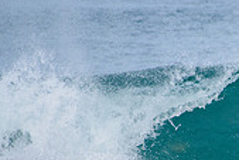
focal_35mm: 1713
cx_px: 378
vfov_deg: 0.8
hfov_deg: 1.2
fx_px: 11382
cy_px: 186
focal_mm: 500
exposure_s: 1/2000
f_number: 5.6
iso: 250
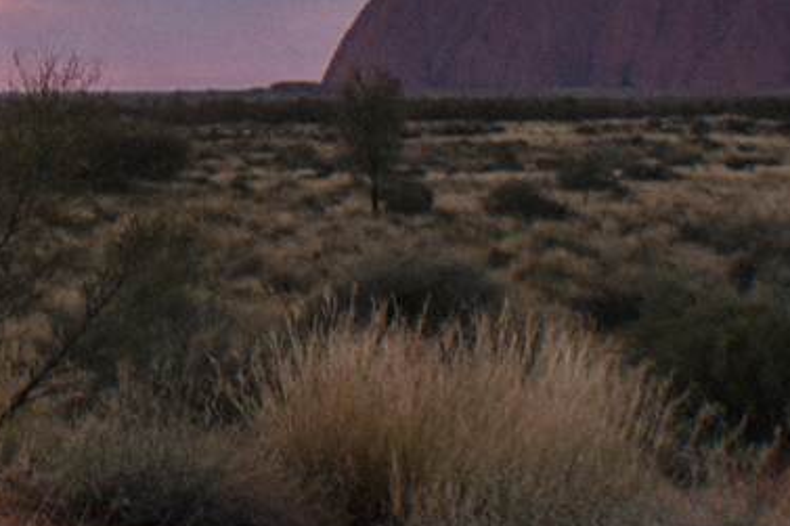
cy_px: 207
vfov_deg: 12.9
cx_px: 363
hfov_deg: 19.3
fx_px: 2325
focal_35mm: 106
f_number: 11
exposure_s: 1/160
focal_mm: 40
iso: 640
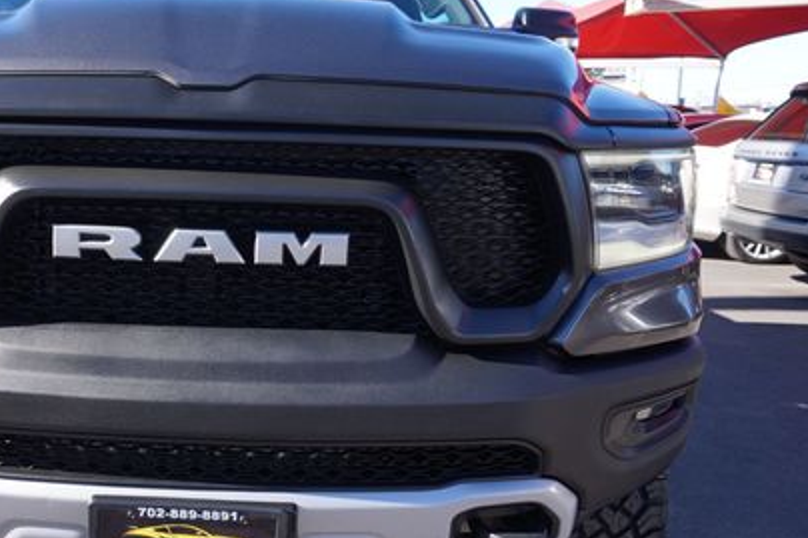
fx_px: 852
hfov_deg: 48.8
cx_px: 206
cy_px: 300
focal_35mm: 38
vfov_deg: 35.0
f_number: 6.3
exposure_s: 1/100
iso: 100
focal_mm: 16
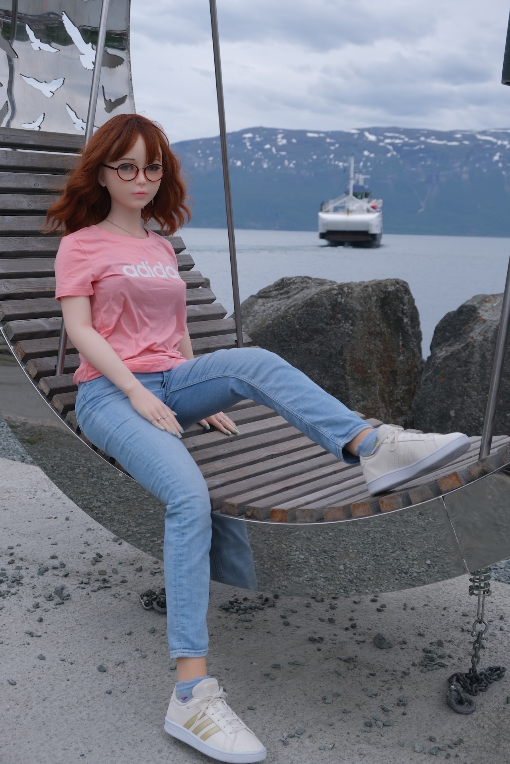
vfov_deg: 43.6
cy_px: 382
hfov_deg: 29.9
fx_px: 956
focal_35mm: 45
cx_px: 255
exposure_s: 1/340
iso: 320
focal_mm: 30.2
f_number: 5
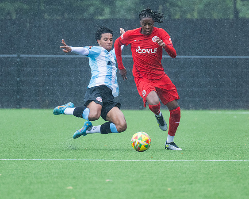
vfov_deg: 2.2
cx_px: 130
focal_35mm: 690
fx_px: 5082
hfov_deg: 2.8
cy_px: 138
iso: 1000
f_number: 4
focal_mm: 280
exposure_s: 1/1000
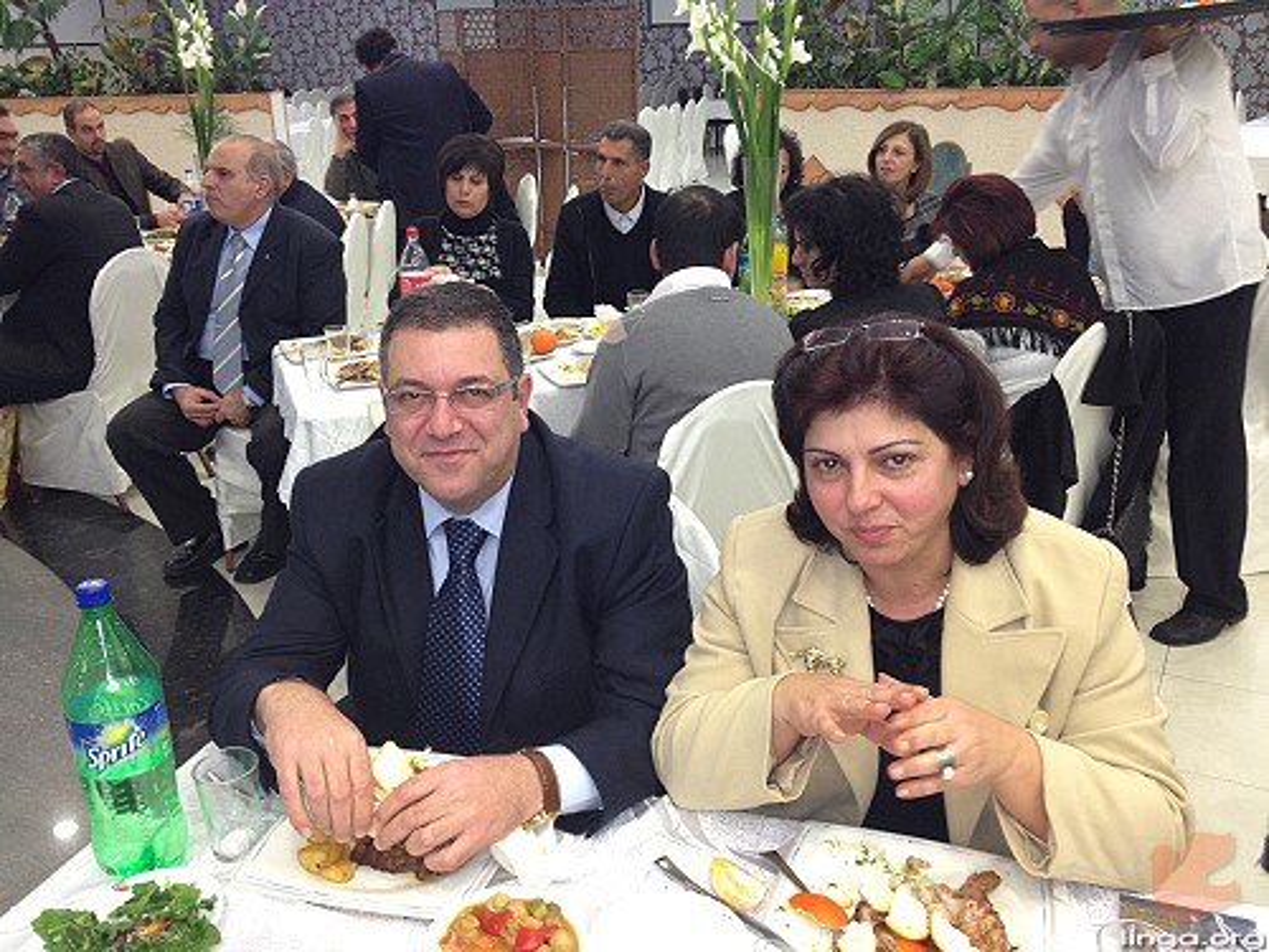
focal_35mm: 35
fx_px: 1283
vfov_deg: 40.7
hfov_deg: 52.6
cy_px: 476
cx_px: 634
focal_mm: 4.28
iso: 160
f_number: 2.4
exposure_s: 1/20
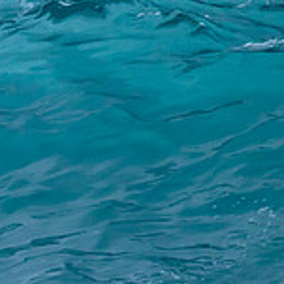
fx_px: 29554
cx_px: -292
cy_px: 250
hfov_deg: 0.6
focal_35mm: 3184
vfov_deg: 0.6
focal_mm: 700
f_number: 11
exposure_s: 1/1250
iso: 1600
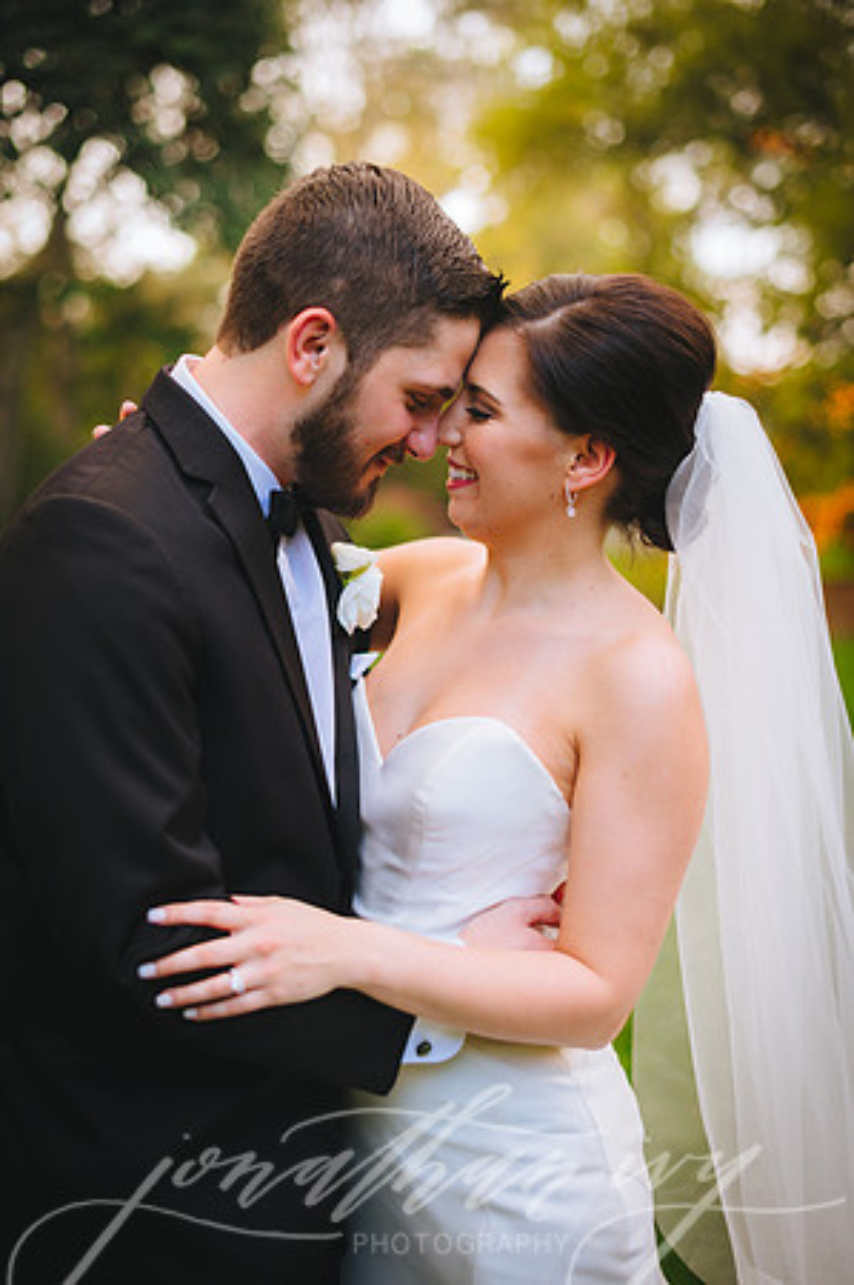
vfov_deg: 39.6
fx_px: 1783
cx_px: 427
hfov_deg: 26.9
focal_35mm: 50
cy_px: 642
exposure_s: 1/250
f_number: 2
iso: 400
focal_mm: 50
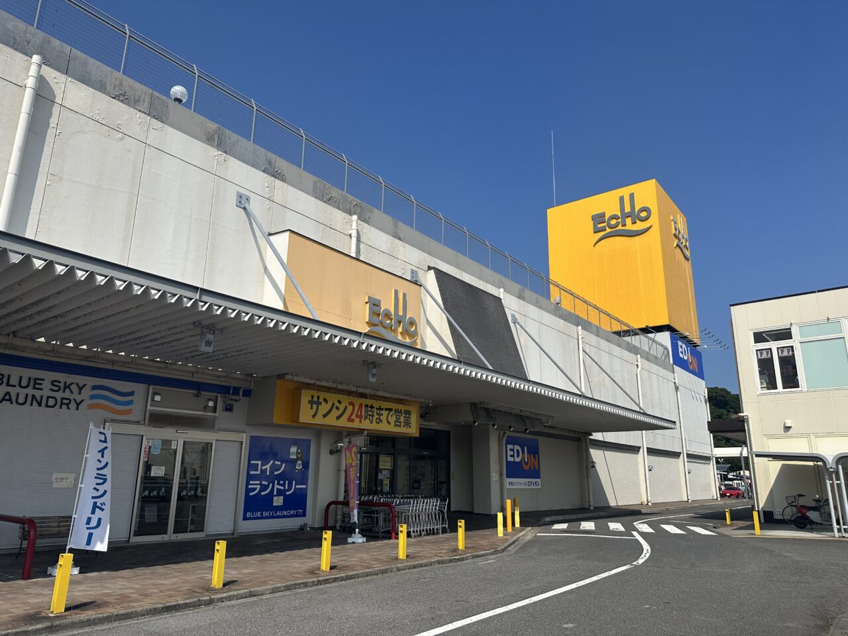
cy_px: 318
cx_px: 424
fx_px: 588
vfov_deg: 56.8
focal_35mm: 24
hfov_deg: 71.6
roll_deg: +0.7
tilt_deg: +11.1
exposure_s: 1/8197
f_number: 1.78
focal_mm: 6.86
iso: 80
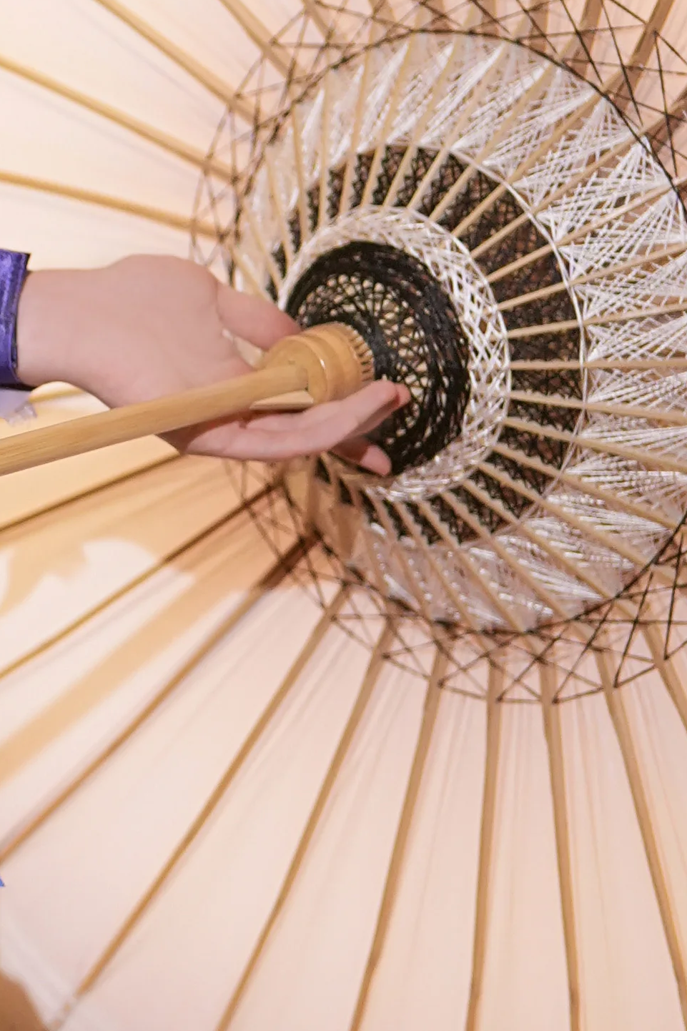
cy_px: 721
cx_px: -350
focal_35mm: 243
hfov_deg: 5.6
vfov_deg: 8.5
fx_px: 6957
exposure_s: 1/250
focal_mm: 50
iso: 800
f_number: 1.4
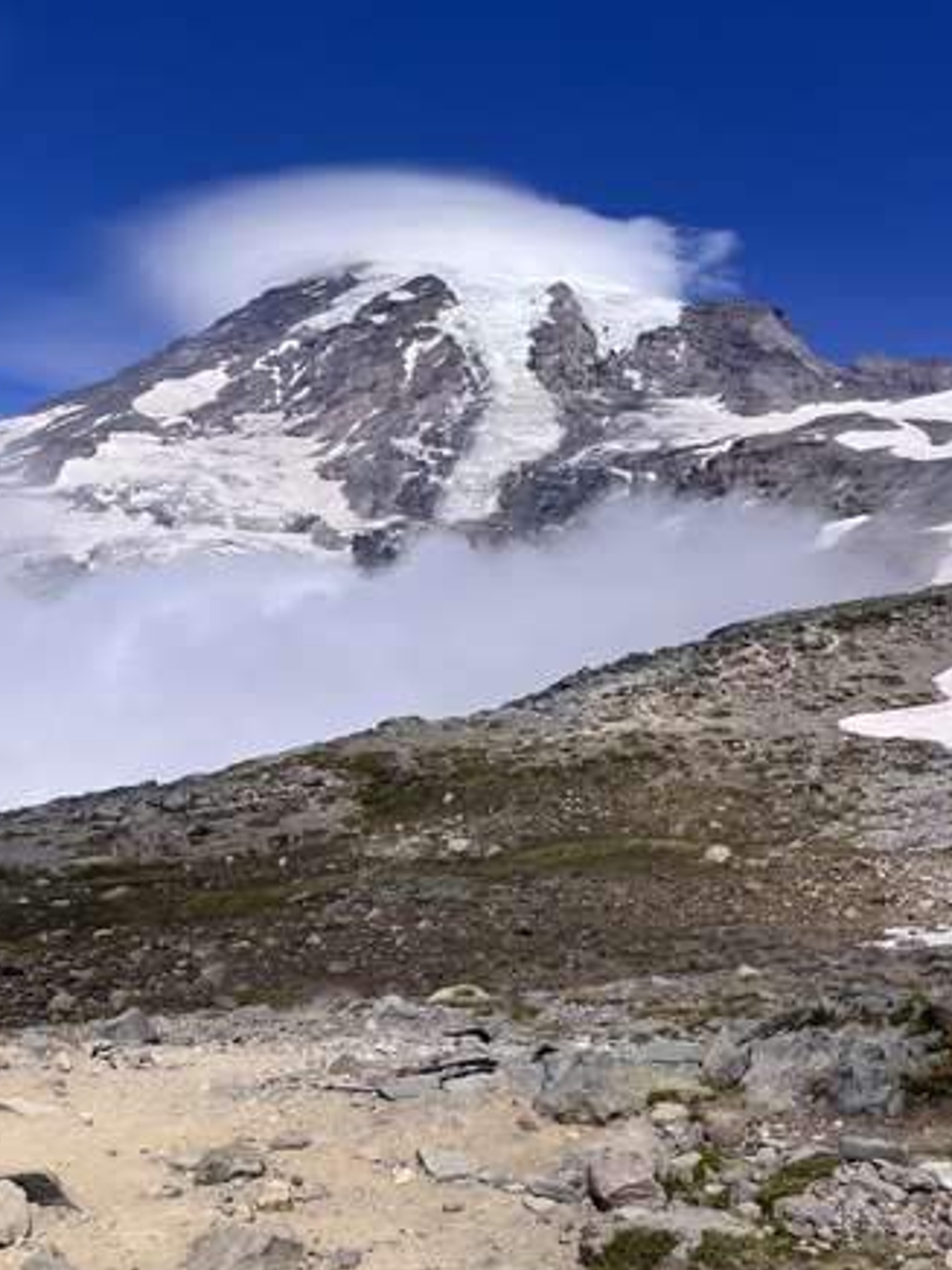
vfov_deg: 58.3
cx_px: 428
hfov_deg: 45.4
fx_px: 1137
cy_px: 612
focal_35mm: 31
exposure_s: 1/7874
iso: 50
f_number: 1.6
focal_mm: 5.1
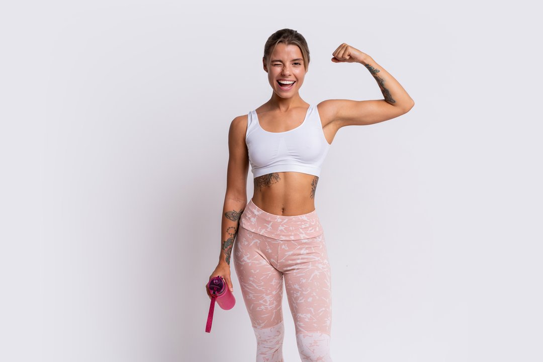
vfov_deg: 24.6
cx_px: 272
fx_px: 830
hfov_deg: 36.2
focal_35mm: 55
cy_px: 181
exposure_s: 1/200
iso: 100
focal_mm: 55
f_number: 4
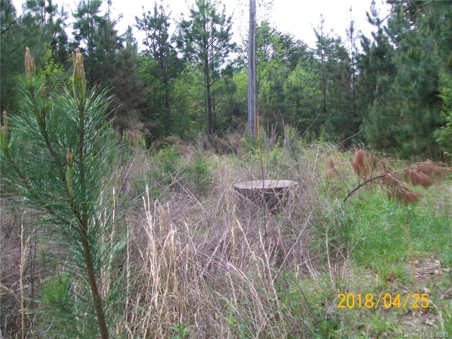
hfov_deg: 51.4
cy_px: 170
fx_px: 470
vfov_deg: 39.7
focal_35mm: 36
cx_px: 226
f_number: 2.7
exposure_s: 1/400
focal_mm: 6
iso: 64
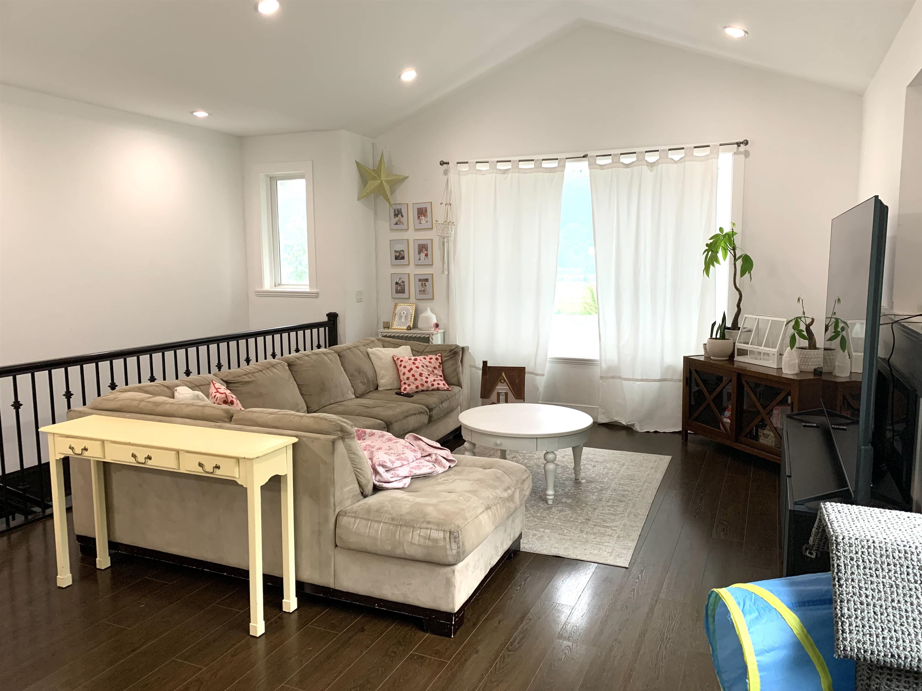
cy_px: 346
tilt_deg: -7.2
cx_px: 461
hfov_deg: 67.3
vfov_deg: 53.1
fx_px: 693
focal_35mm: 26
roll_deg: +0.2
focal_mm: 4.25
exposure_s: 1/60
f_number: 1.8
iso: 250
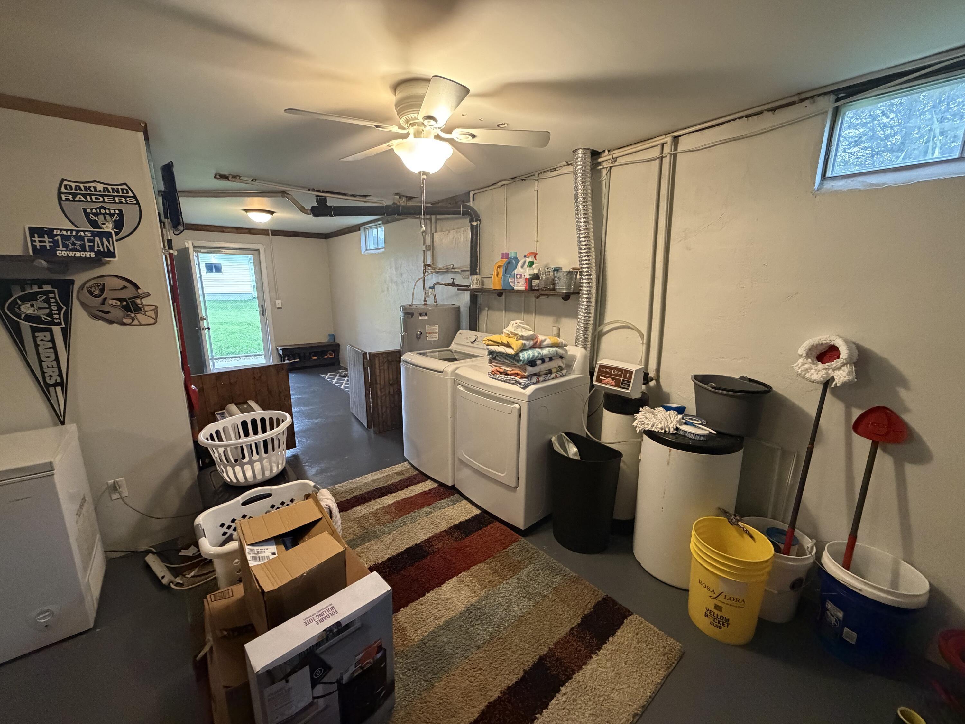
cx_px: 482
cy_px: 362
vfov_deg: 85.7
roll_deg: -0.2
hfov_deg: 102.1
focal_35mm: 14
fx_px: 390
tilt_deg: -11.9
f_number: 2.2
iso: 800
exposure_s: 1/60
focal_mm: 2.22
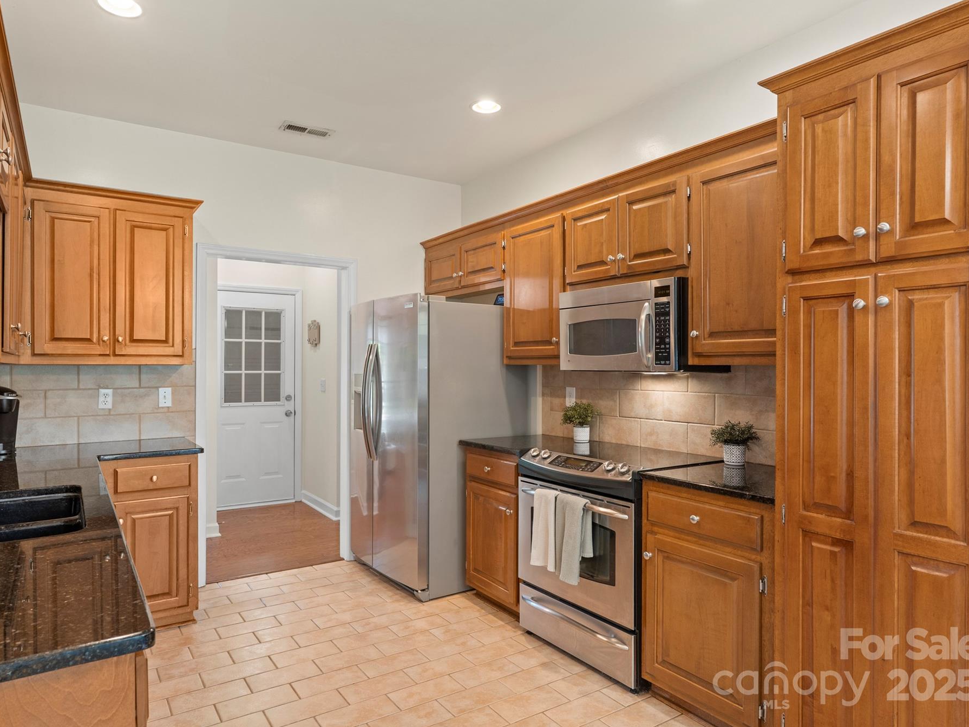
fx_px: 616
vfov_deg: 61.1
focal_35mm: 22
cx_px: 464
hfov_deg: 76.4
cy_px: 361
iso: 800
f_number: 6.3
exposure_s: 1/5
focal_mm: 20
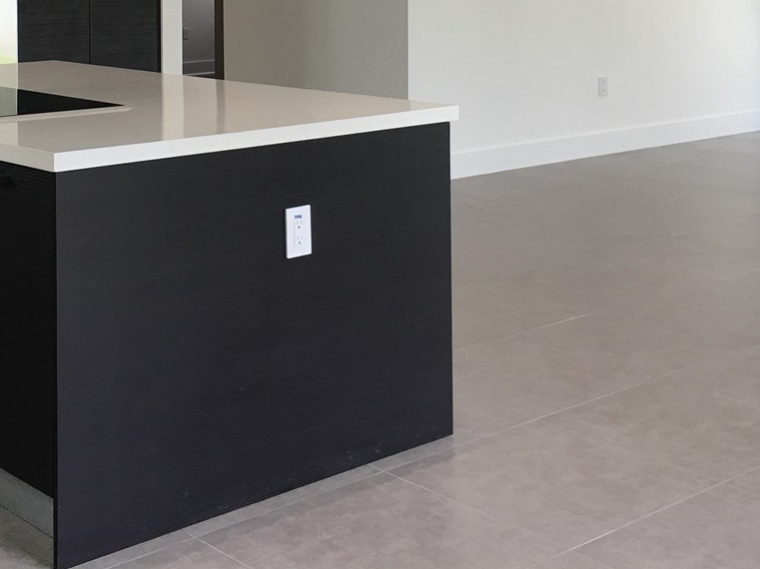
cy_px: -27
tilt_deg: -0.6
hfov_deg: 31.6
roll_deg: +0.6
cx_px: 290
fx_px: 1339
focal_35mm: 61
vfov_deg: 22.9
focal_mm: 4.15
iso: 25
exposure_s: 1/40
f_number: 2.2
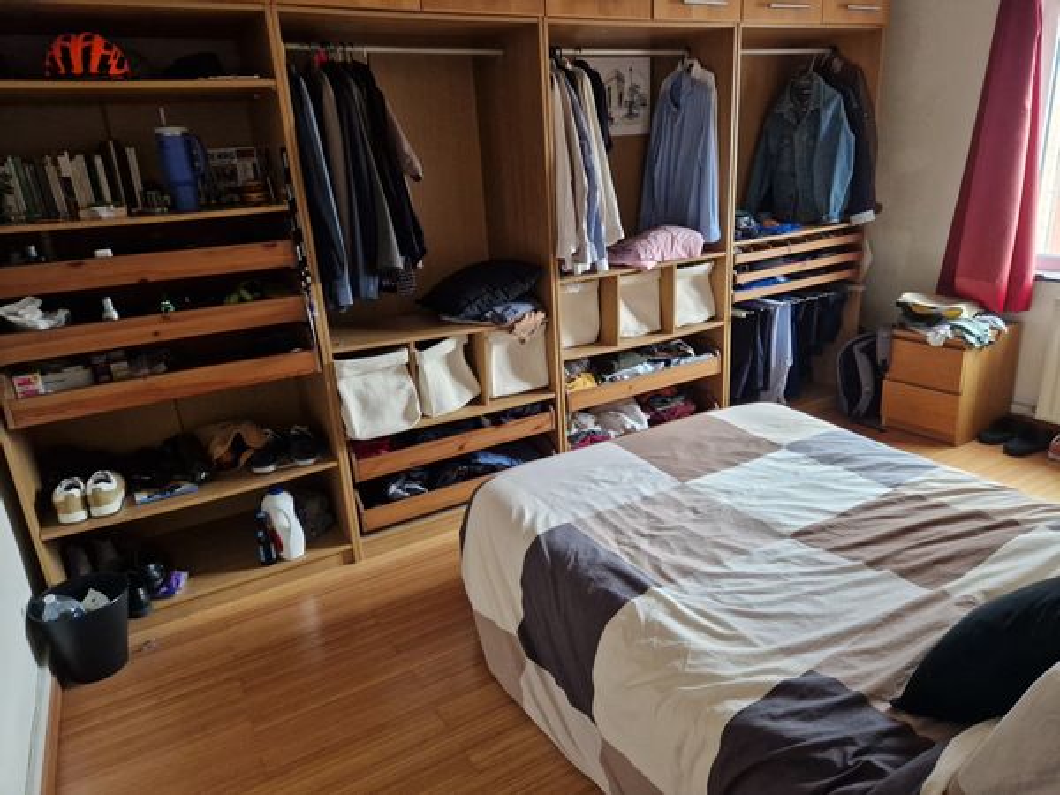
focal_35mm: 23
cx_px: 530
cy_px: 398
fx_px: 704
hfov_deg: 73.9
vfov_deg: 58.9
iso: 640
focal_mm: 5.4
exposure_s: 1/100
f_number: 1.8
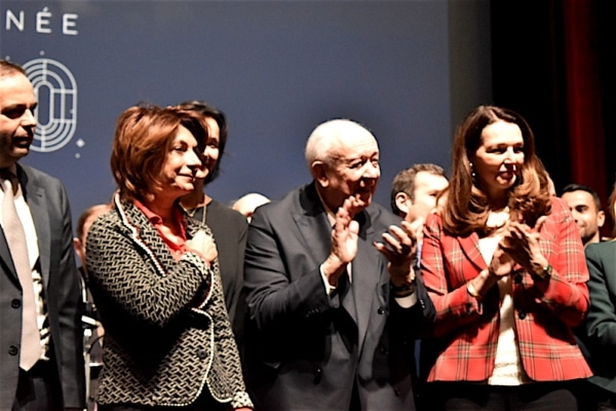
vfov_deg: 16.6
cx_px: 308
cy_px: 206
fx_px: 1412
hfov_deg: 24.6
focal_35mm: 82
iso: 5000
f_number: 5.6
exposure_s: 1/60
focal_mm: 55
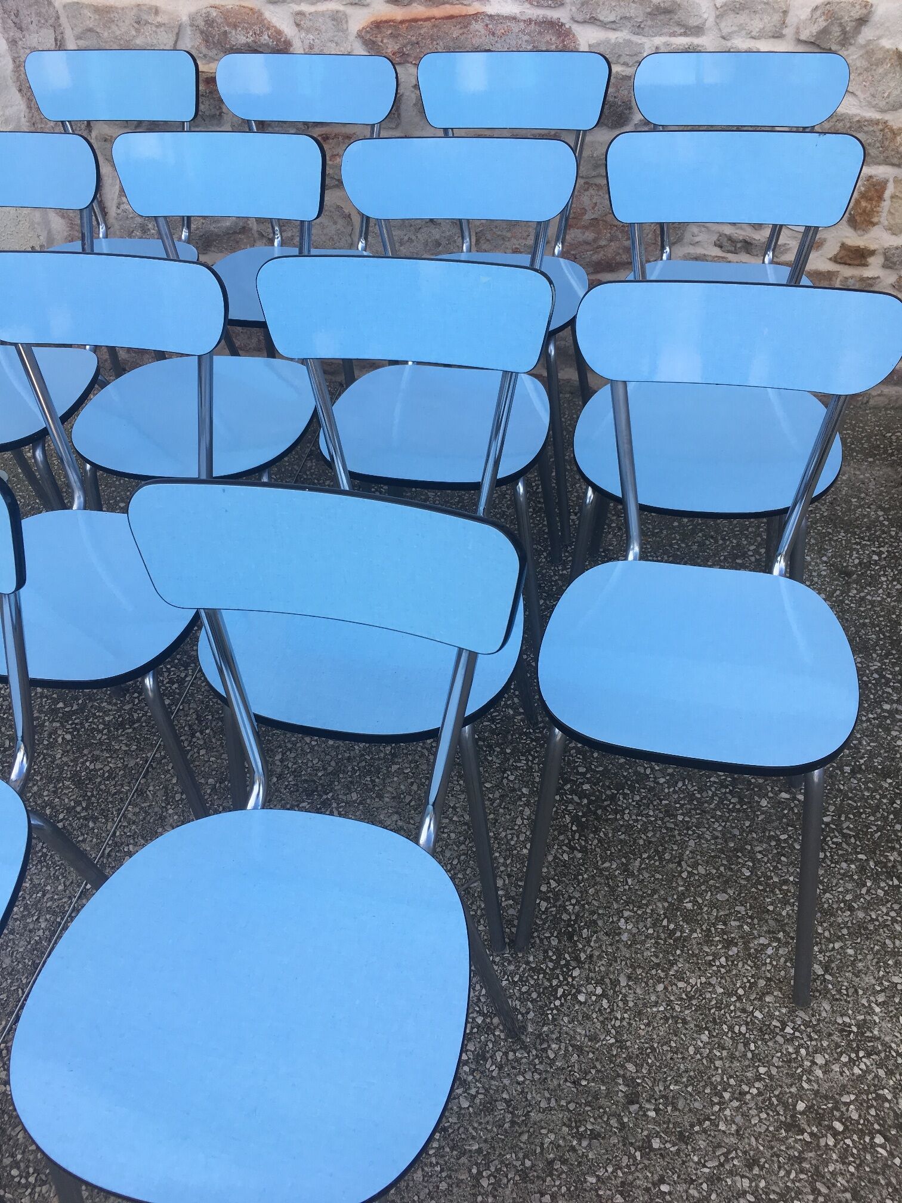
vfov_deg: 61.7
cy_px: 602
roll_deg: +3.4
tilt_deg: -40.6
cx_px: 451
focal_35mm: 29
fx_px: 1008
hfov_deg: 48.2
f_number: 2.2
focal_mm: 4.15
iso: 25
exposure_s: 1/381
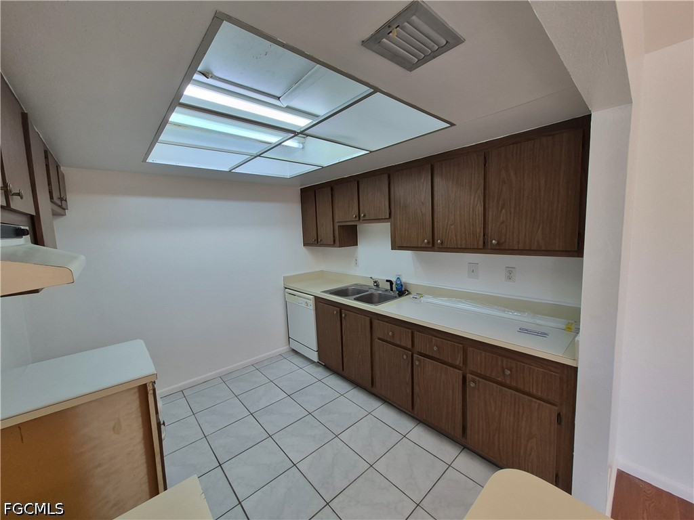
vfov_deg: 89.9
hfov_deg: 106.2
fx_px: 261
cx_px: 347
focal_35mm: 13
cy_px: 260
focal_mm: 1.74
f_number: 2.2
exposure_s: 1/60
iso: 64
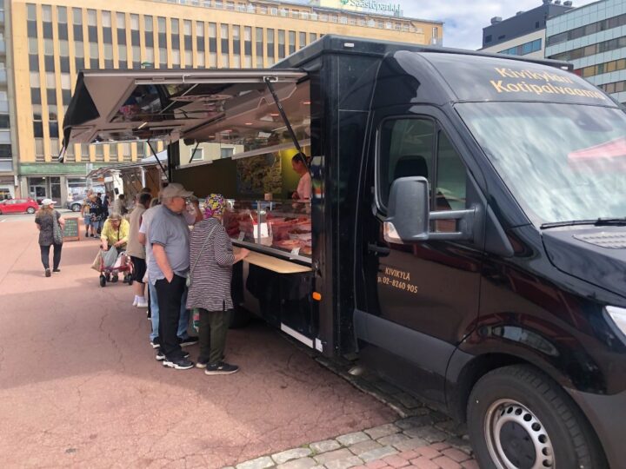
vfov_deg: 49.7
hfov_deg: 63.4
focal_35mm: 28
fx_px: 506
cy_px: 234
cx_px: 313
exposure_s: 1/750
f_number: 1.8
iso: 20
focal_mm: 4
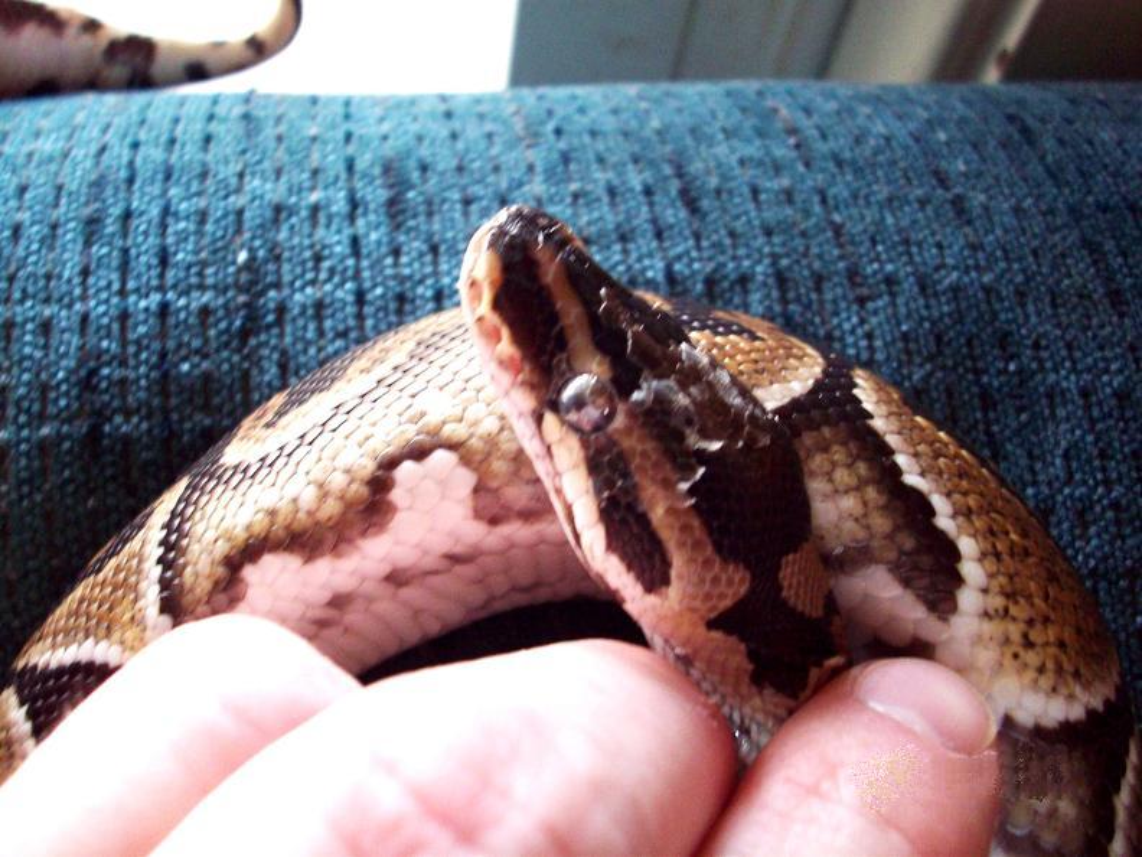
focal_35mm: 37
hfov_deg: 50.1
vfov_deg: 38.7
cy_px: 428
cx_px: 571
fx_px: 1221
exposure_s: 1/37.9
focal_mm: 6.2
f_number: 2.8
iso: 160
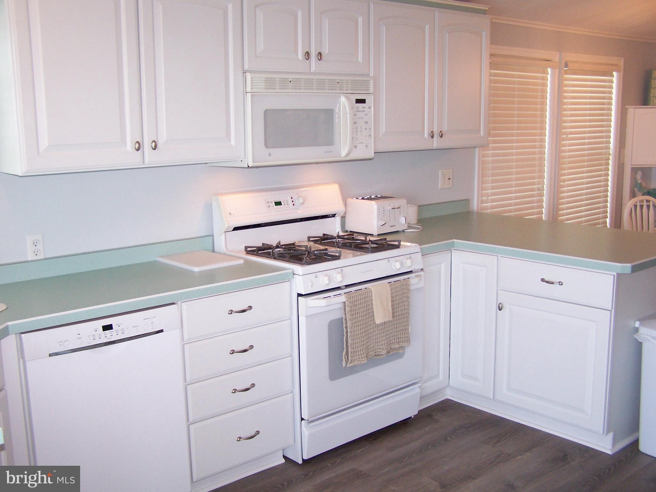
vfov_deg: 37.7
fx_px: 720
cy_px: 246
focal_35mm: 38
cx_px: 328
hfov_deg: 49.0
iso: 140
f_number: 2.8
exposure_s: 1/60
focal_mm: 6.3
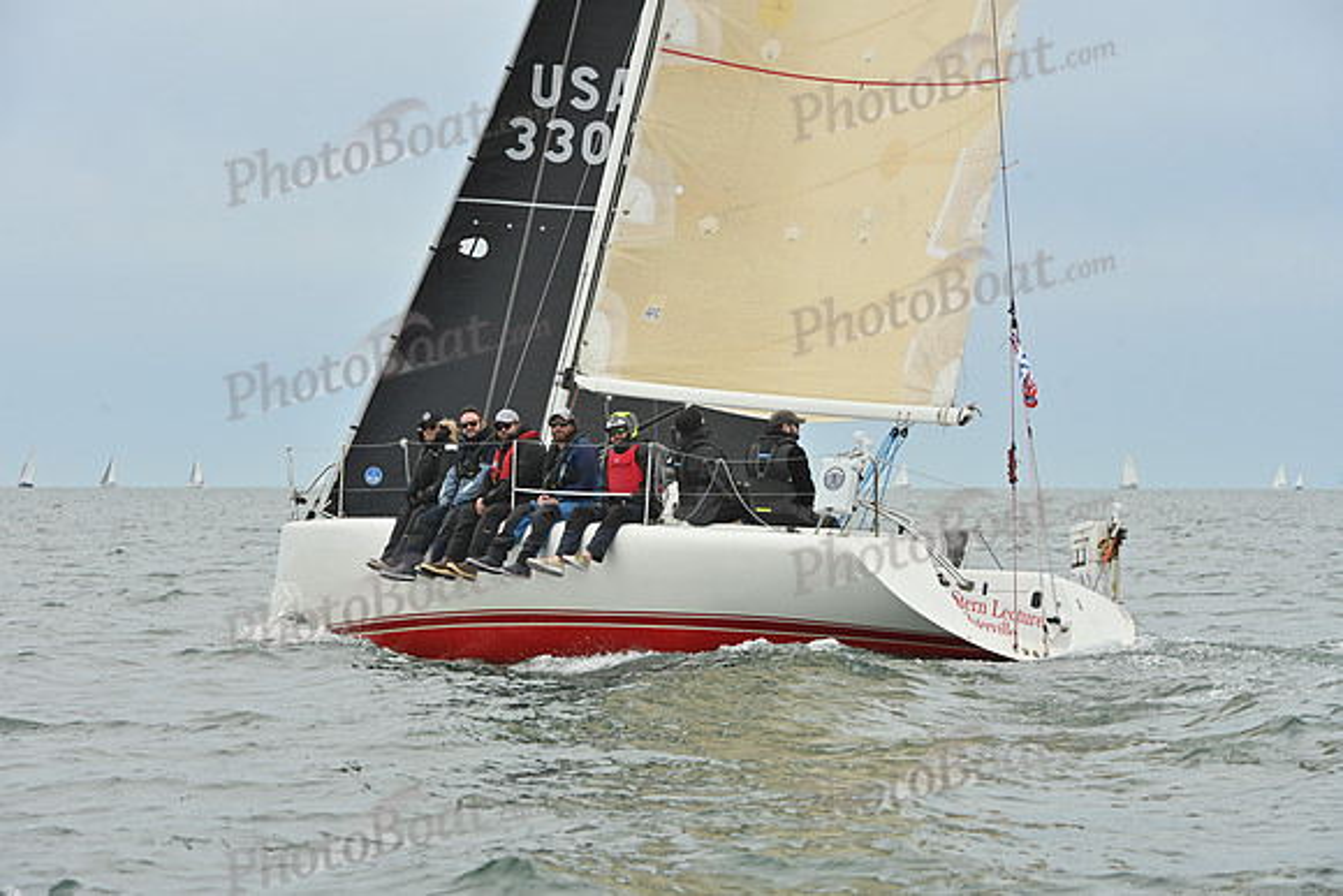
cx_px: 672
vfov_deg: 10.2
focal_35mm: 135
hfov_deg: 15.2
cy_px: 448
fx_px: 5037
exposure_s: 1/1000
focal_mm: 135
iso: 320
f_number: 8
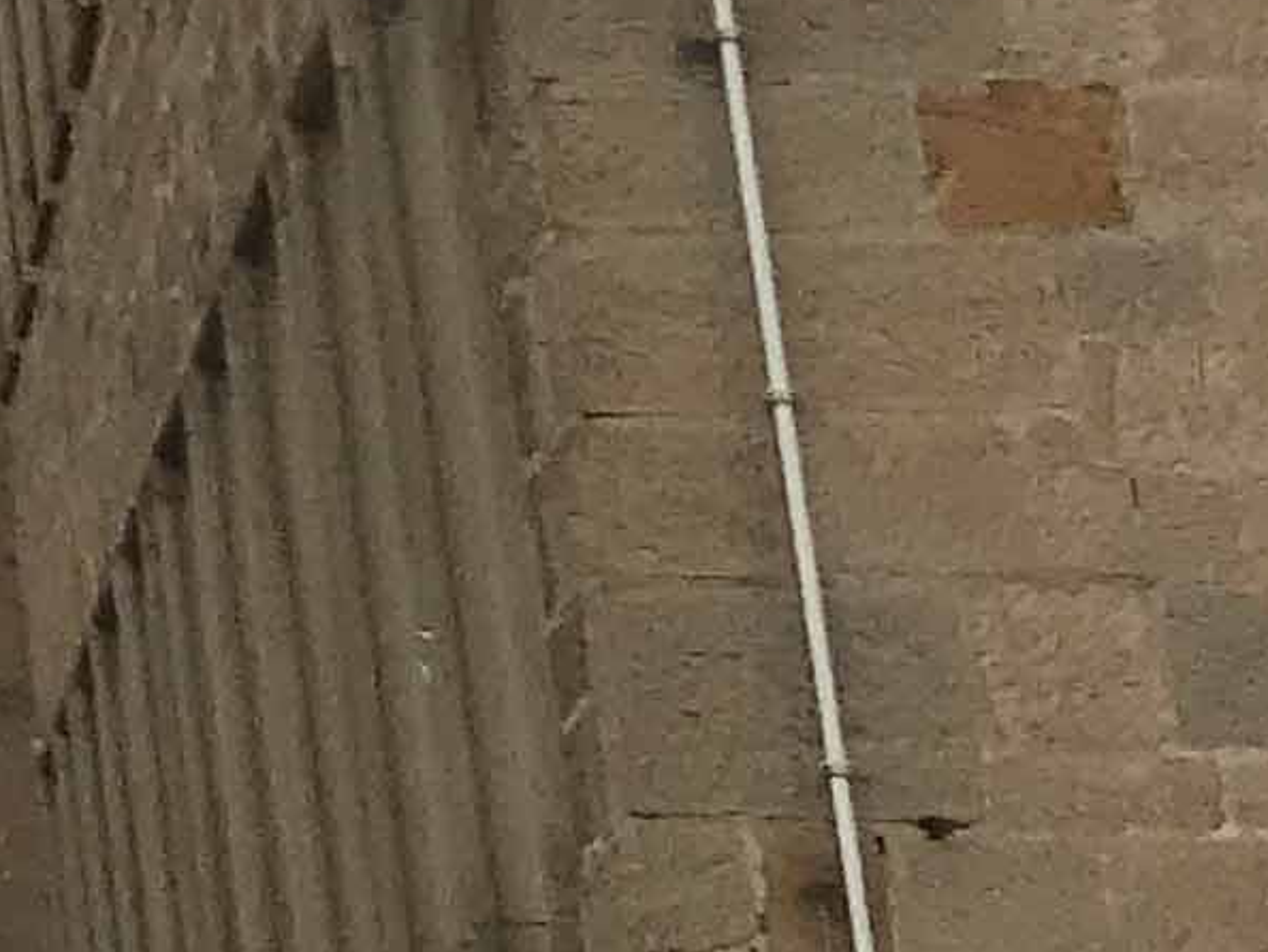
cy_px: -973
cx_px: -2873
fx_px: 6963
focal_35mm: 190
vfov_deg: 7.5
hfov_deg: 8.3
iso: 20
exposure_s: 1/1570
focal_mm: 3.99
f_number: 1.8
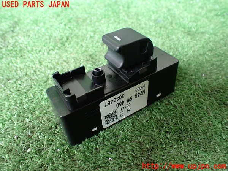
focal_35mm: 30
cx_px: 114
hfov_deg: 60.0
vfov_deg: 46.8
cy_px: 86
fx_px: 198
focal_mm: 5.4
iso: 800
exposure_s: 1/80
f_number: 2.3
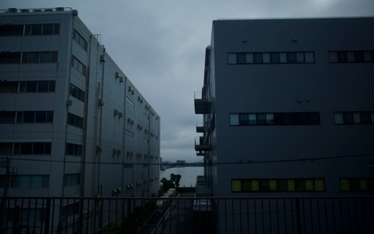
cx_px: 187
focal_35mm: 29
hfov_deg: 64.6
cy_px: 111
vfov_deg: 43.1
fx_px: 296
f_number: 5.6
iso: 200
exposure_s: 1/800
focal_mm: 18.3
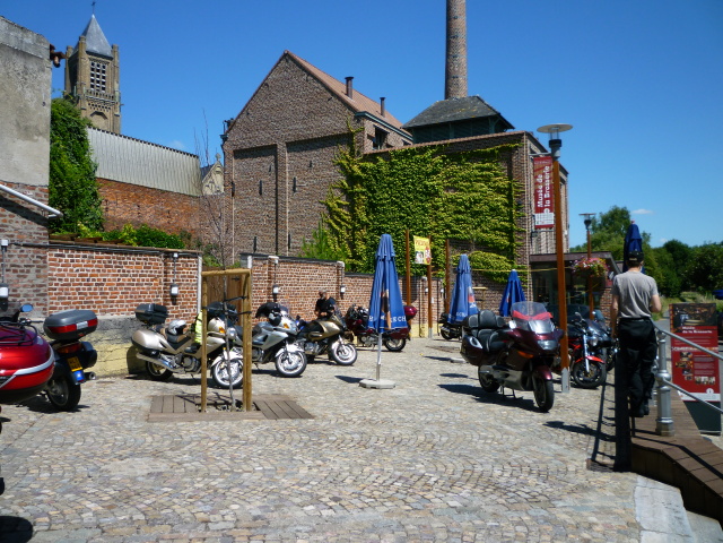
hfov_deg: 61.7
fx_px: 606
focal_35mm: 29
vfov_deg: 48.2
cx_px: 362
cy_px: 272
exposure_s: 1/640
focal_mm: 5.2
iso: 80
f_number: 4
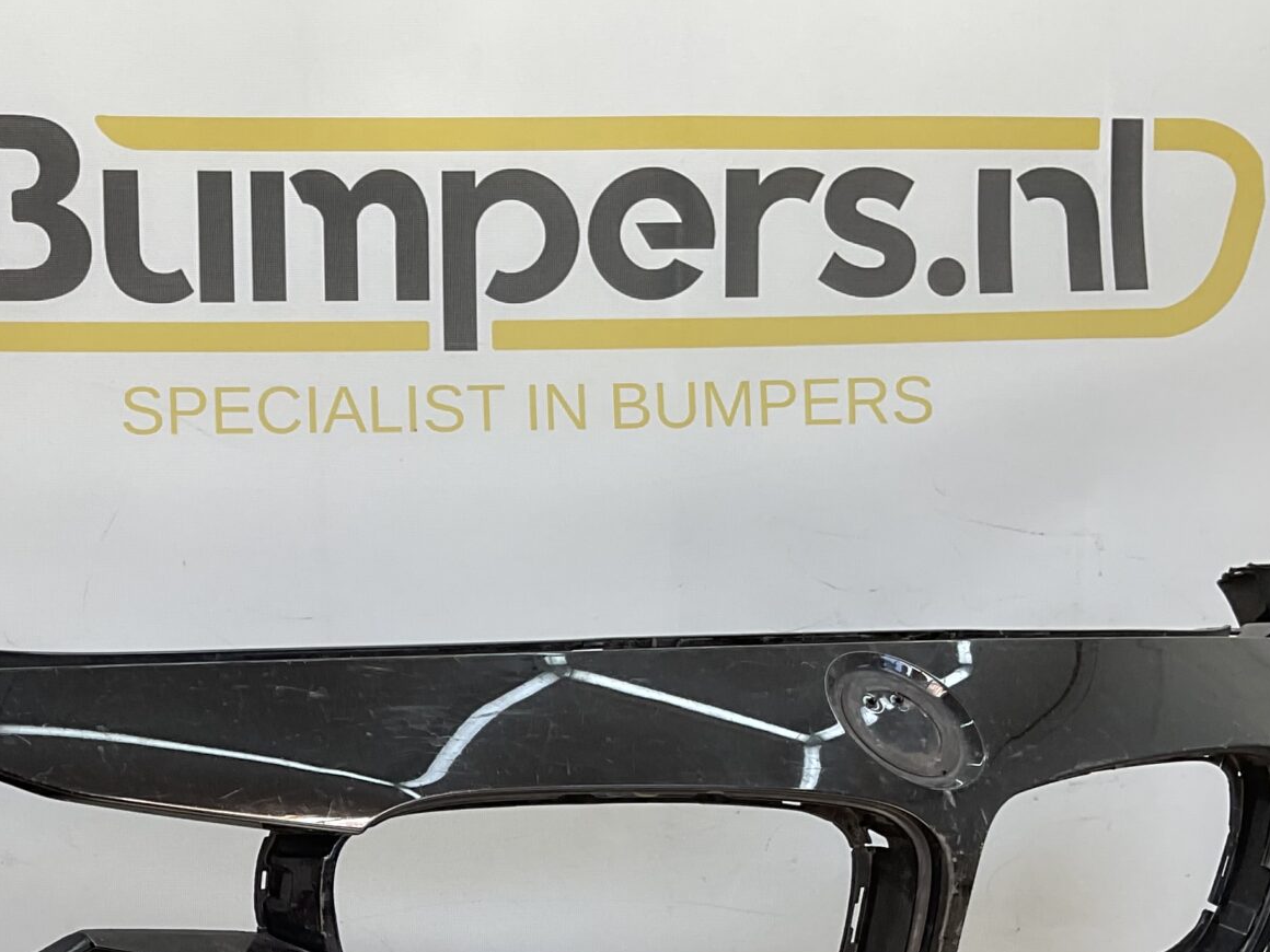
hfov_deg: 29.6
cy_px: 951
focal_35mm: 64
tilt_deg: -9.2
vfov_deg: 22.1
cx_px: 259
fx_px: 2348
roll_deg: -1.3
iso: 16
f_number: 1.8
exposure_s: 1/194
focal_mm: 3
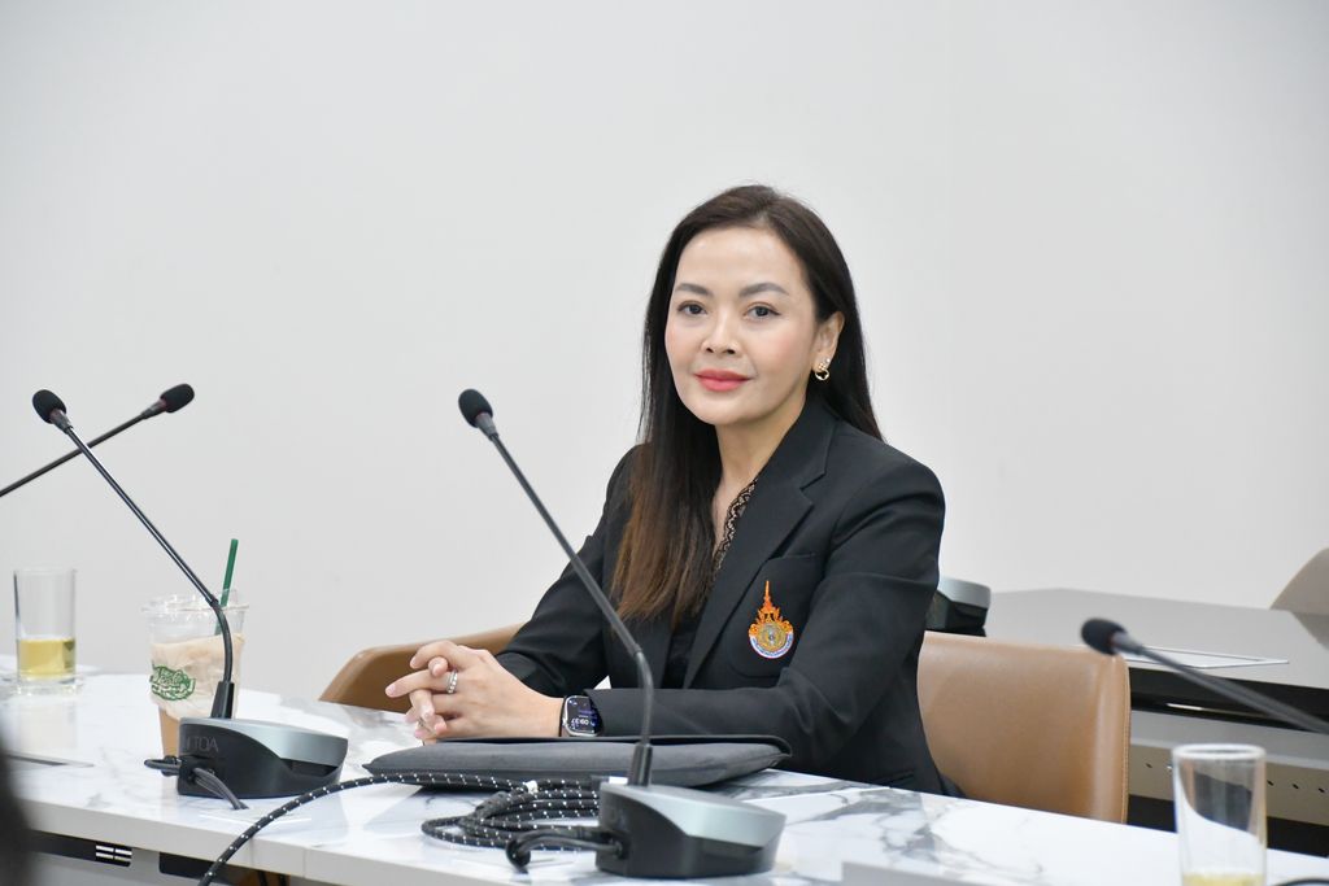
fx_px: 5796
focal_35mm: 157
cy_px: 443
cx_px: 664
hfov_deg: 13.1
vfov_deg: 8.7
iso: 7200
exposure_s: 1/125
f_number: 5.6
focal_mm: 105
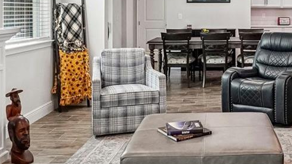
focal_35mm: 51
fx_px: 395
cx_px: 248
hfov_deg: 38.5
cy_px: 14
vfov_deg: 22.8
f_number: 8
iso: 1000
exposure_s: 1/30
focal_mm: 10
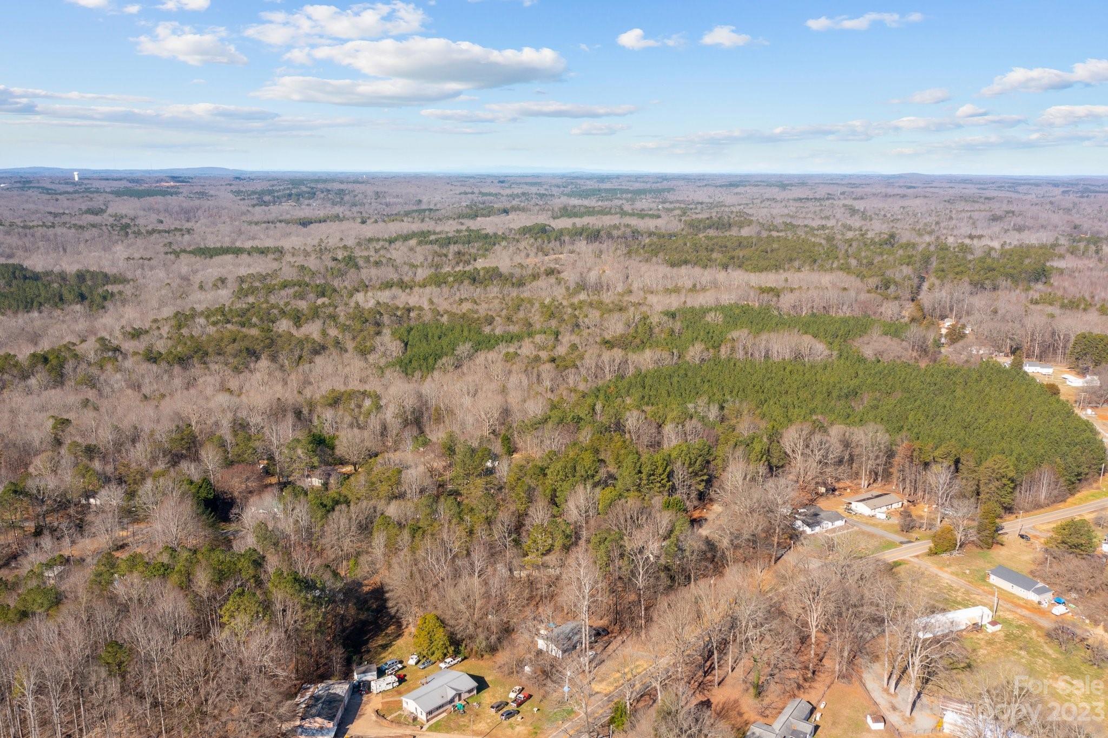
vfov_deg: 46.4
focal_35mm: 28
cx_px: 554
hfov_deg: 65.5
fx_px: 861
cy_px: 369
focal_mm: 10.26
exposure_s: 1/400
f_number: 5.6
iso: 100
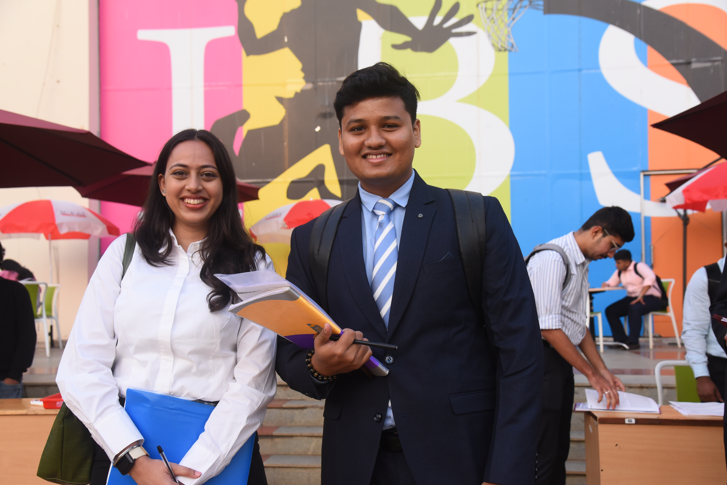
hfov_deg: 50.7
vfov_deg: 35.1
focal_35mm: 38
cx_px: 364
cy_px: 242
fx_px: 768
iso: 1600
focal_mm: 38
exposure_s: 1/500
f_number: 5.6
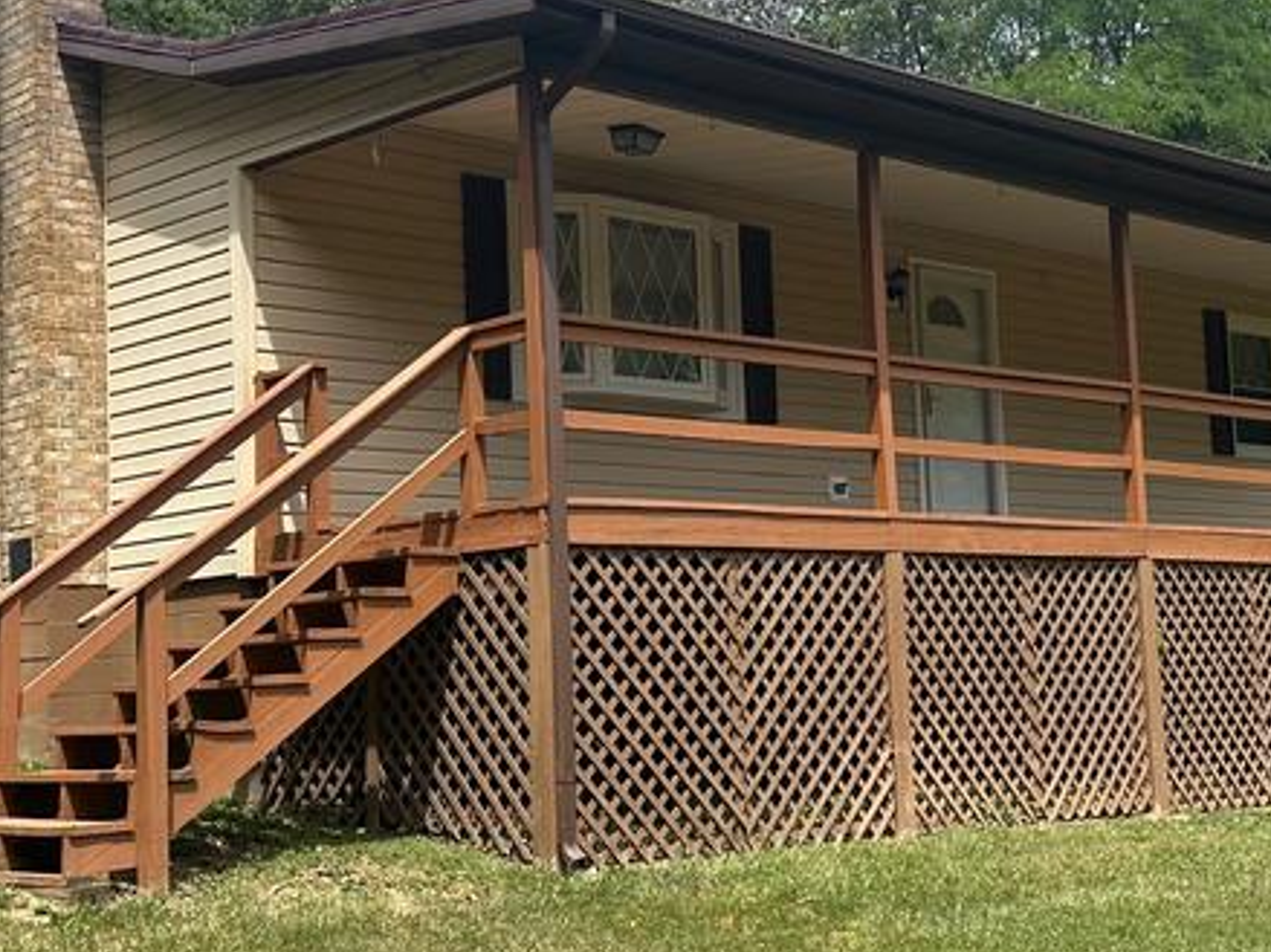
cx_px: 692
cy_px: 434
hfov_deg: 34.3
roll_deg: +2.4
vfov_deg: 26.1
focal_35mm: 56
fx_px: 2056
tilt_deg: +5.9
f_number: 1.78
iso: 80
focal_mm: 6.86
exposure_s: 1/4348
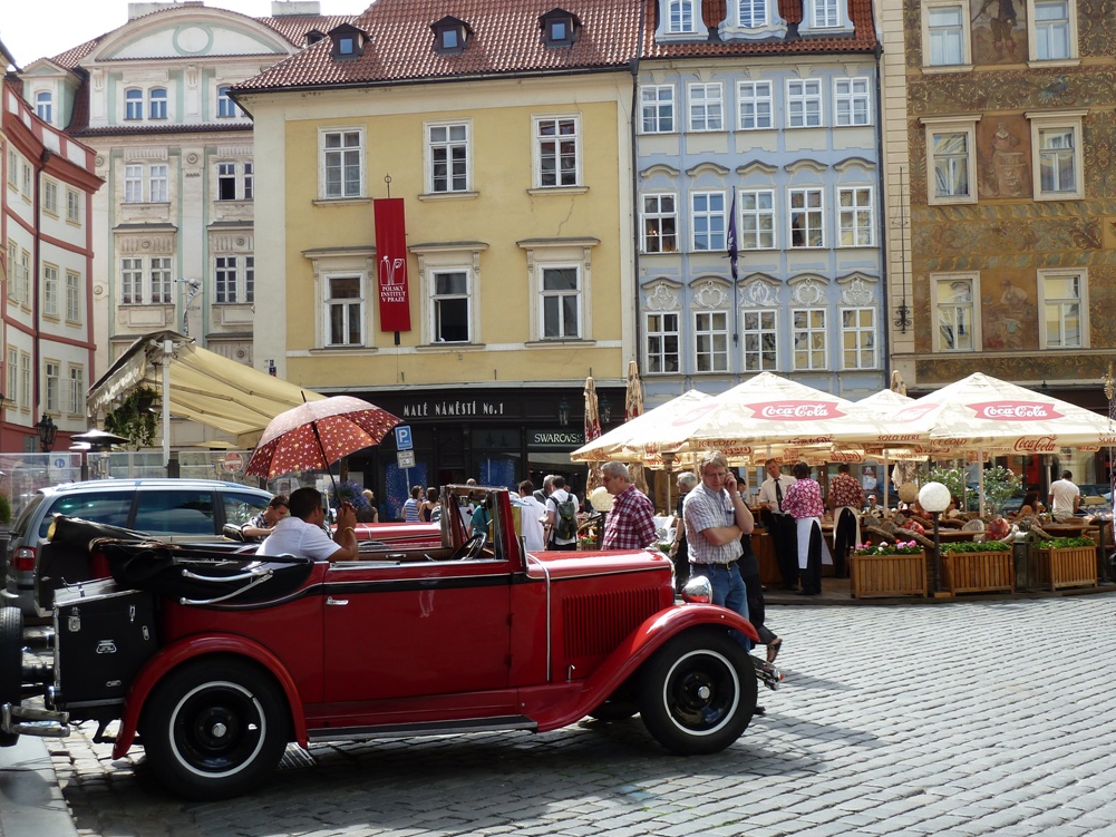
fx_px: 1451
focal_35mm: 45
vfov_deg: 32.2
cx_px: 549
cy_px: 425
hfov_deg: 42.1
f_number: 4
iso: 80
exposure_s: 1/200
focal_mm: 7.3
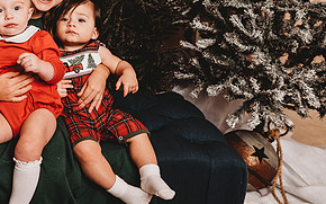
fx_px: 435
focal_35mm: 49
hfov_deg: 37.4
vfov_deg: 25.7
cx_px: 12
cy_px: 33
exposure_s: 1/160
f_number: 3.2
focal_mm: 24
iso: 100
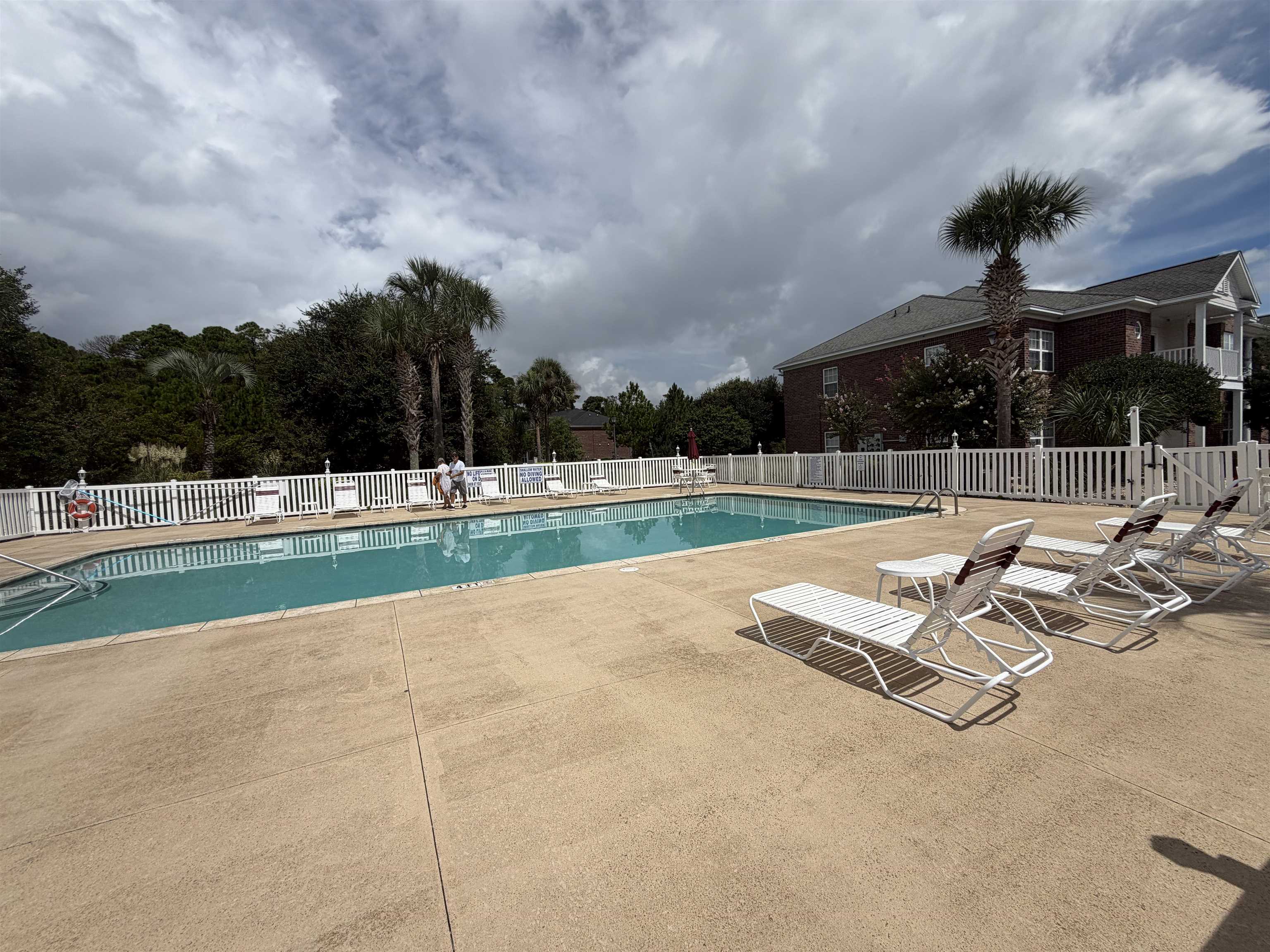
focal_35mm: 14
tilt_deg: -1.6
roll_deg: +3.1
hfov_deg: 102.1
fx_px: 514
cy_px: 476
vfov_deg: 85.7
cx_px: 635
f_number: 2.2
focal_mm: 2.22
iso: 20
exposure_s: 1/2165
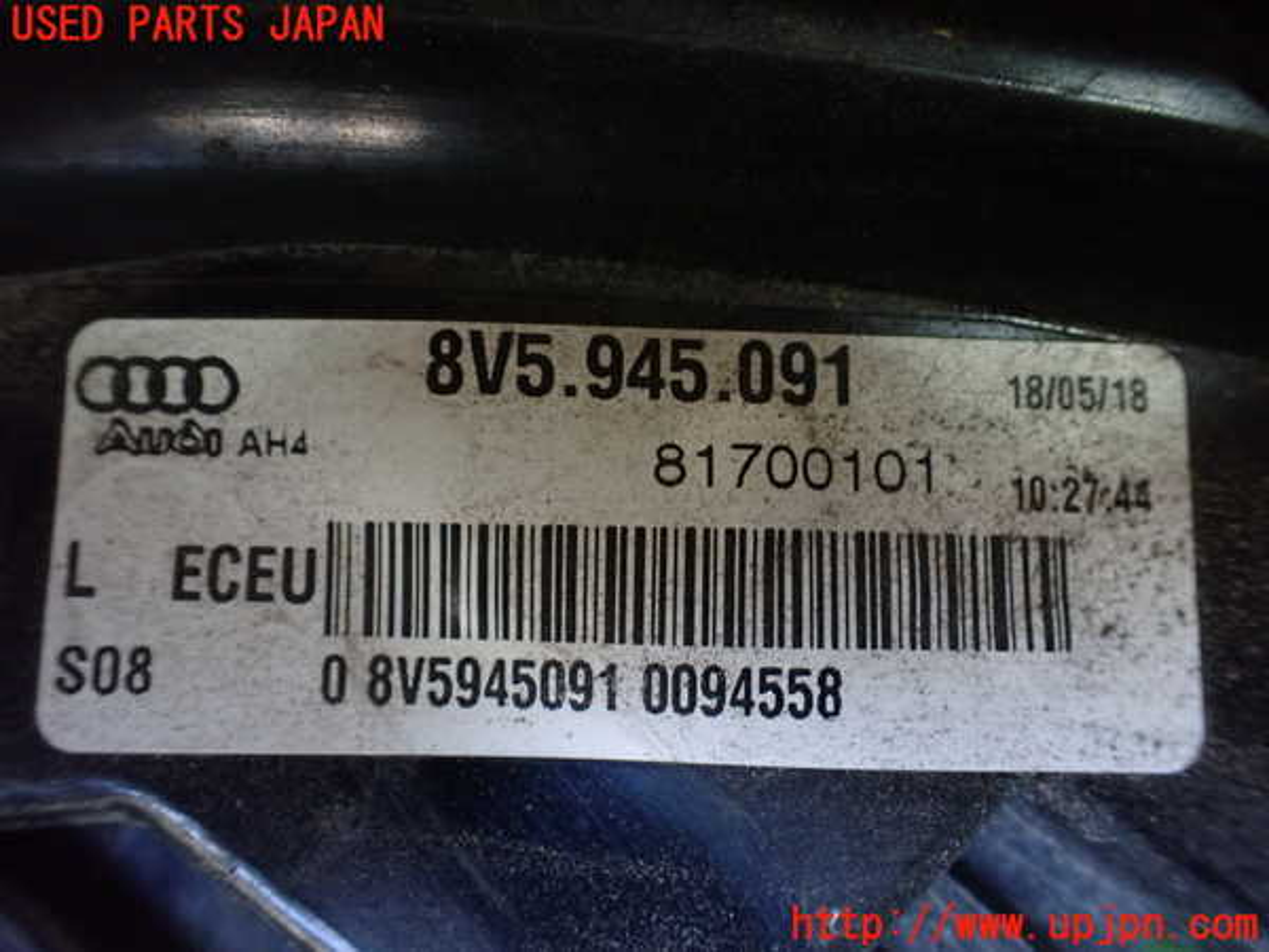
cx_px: 634
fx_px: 1100
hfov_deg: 60.0
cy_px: 476
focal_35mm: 30
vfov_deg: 46.8
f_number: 2.3
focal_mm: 5.4
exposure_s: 1/100
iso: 800
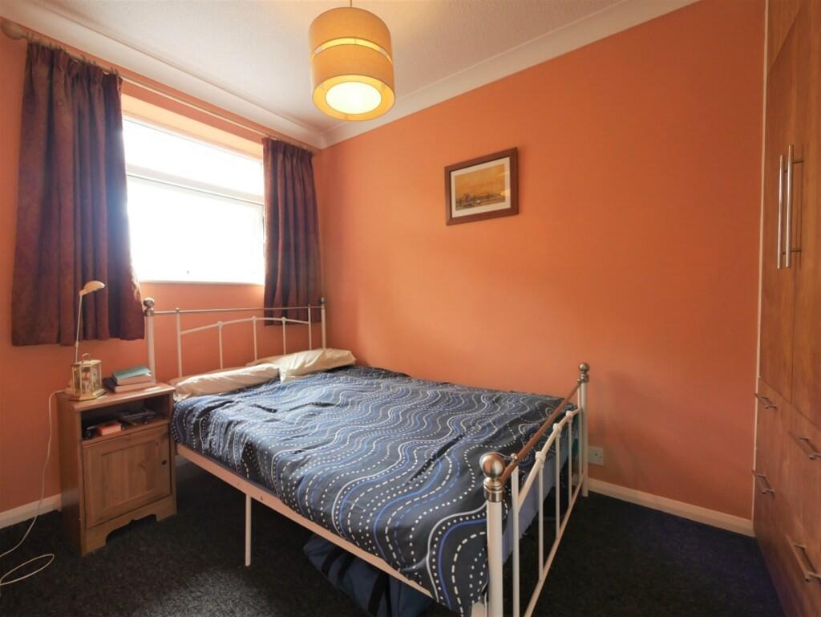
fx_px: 332
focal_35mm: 14
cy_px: 308
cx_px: 410
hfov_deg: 102.0
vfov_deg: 85.7
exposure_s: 1/60
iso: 400
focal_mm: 7
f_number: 4
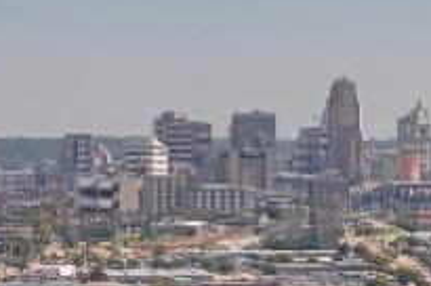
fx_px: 2630
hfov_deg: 9.3
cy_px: 166
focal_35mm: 220
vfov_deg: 6.2
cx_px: 372
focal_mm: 30
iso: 100
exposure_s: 1/100
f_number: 10
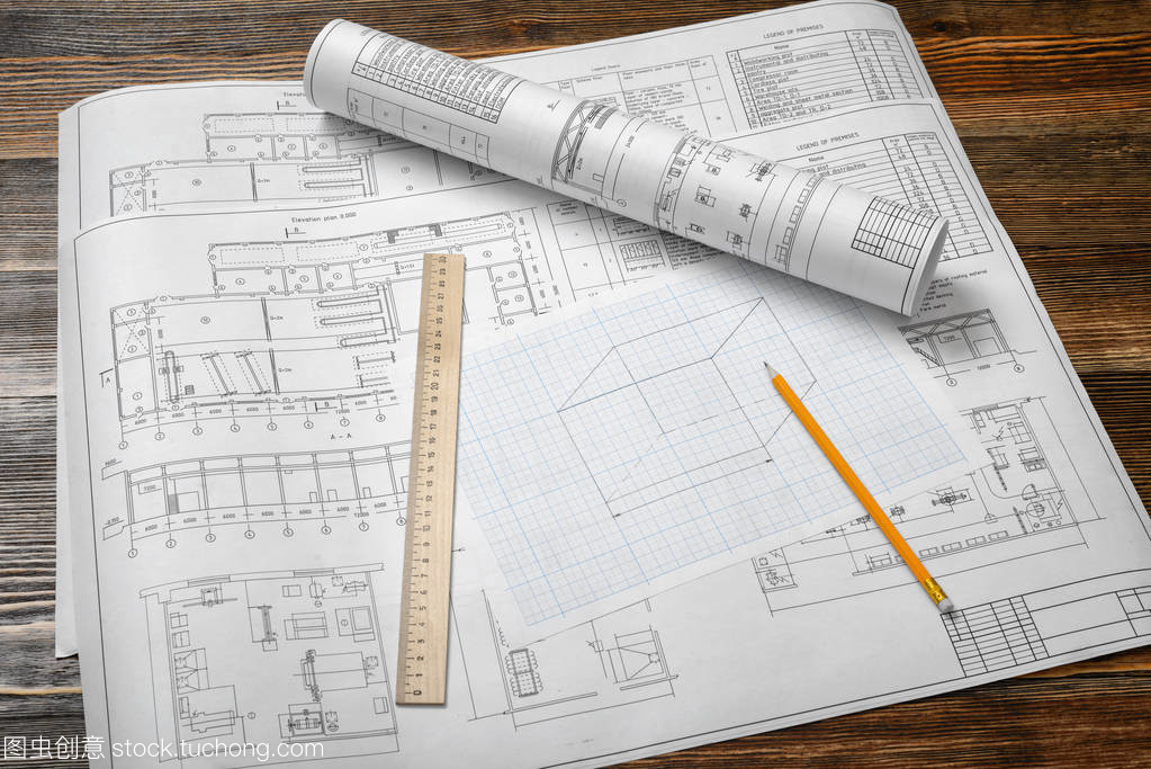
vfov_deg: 27.0
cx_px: 576
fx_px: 1599
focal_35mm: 50
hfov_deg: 39.6
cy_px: 384
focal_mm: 50
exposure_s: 1/160
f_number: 13
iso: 100
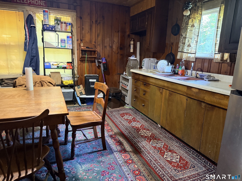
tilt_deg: -12.5
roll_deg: -2.1
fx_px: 168
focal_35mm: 24
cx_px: 121
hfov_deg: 71.6
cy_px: 90
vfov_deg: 56.8
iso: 1000
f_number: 1.78
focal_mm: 6.76
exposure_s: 1/40
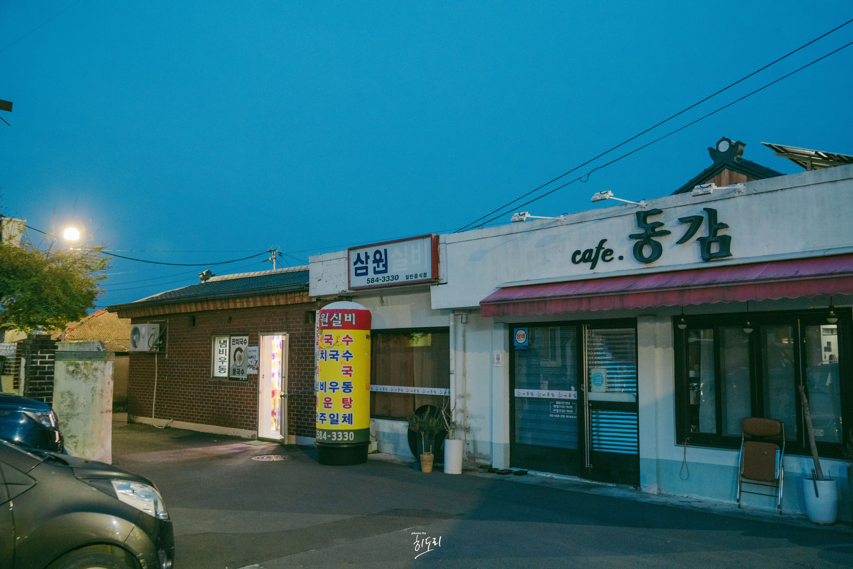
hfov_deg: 58.7
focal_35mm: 32
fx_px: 758
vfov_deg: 41.1
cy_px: 284
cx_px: 426
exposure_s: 1/8
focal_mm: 32
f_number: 5
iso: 5000
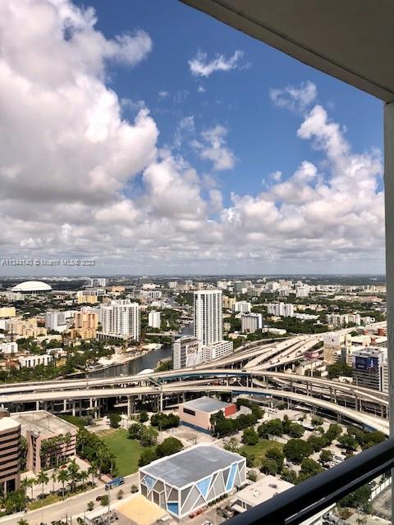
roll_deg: -0.3
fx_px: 425
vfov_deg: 63.4
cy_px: 262
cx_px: 197
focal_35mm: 28
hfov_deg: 49.7
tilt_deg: +0.6
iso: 20
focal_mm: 3.99
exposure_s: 1/4808
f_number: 1.8
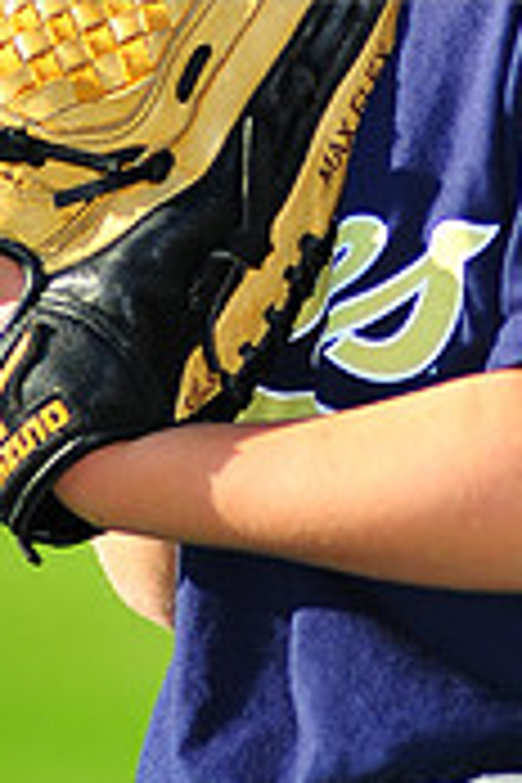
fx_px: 13027
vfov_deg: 3.4
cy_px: -140
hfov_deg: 2.3
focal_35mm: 599
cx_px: 310
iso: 200
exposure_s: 1/1250
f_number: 3.5
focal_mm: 180
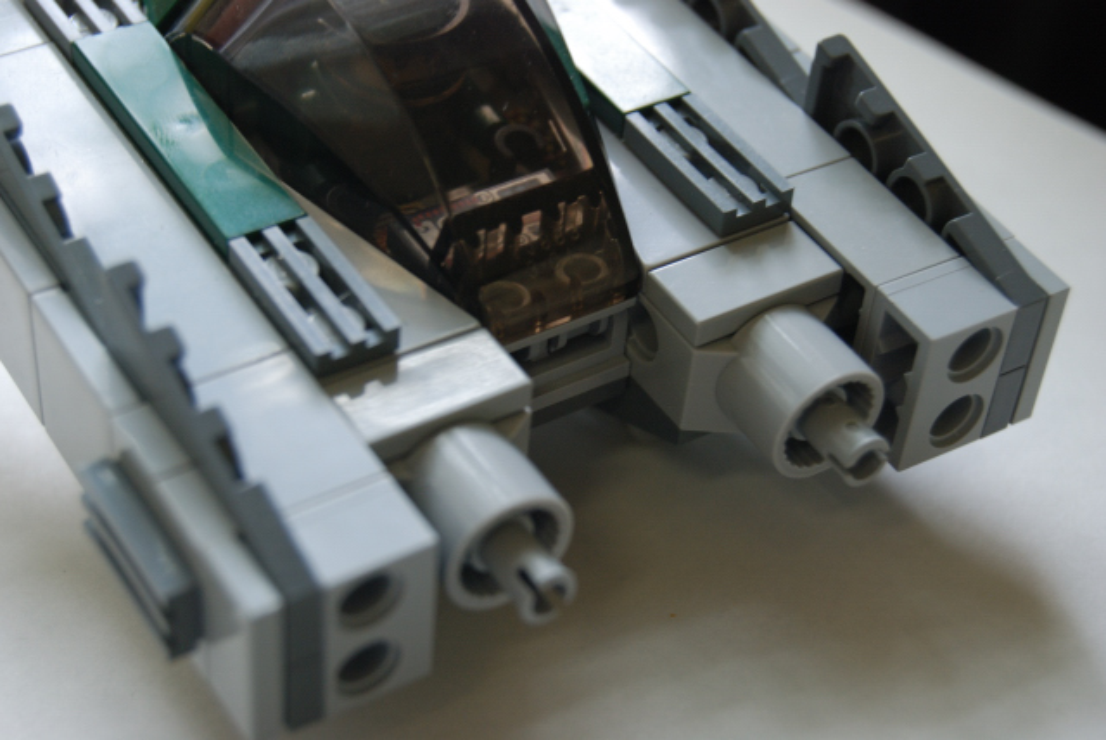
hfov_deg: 24.6
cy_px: 370
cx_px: 553
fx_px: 2537
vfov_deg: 16.6
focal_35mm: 82
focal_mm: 55
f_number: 6.3
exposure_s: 1/15
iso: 400
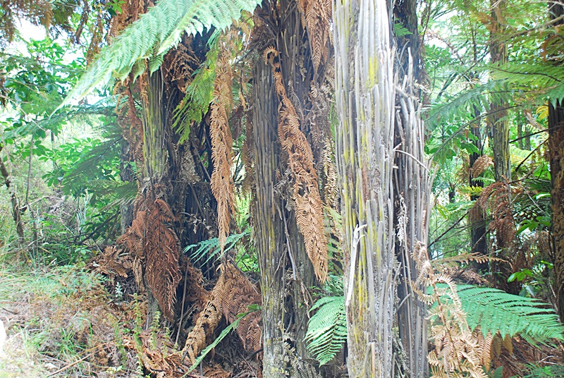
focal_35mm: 48
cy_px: 189
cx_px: 282
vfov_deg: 28.2
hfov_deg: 41.1
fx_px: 753
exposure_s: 1/60
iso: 400
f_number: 5.6
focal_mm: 32
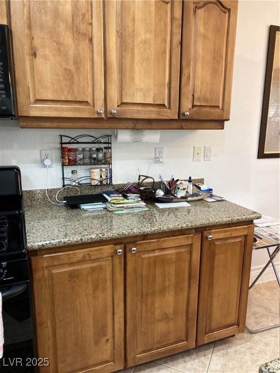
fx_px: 302
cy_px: 186
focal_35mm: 28
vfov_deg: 63.4
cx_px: 140
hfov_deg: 49.7
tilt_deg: -9.8
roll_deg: +2.1
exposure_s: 1/60
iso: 160
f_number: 1.8
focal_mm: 3.99
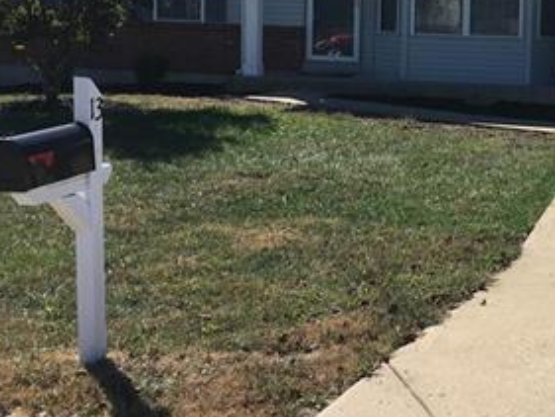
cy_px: 99
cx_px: 517
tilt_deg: -3.6
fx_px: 1059
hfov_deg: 28.1
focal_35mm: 66
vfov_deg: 22.0
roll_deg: -2.0
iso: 25
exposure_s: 1/1399
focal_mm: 4.15
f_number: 2.2
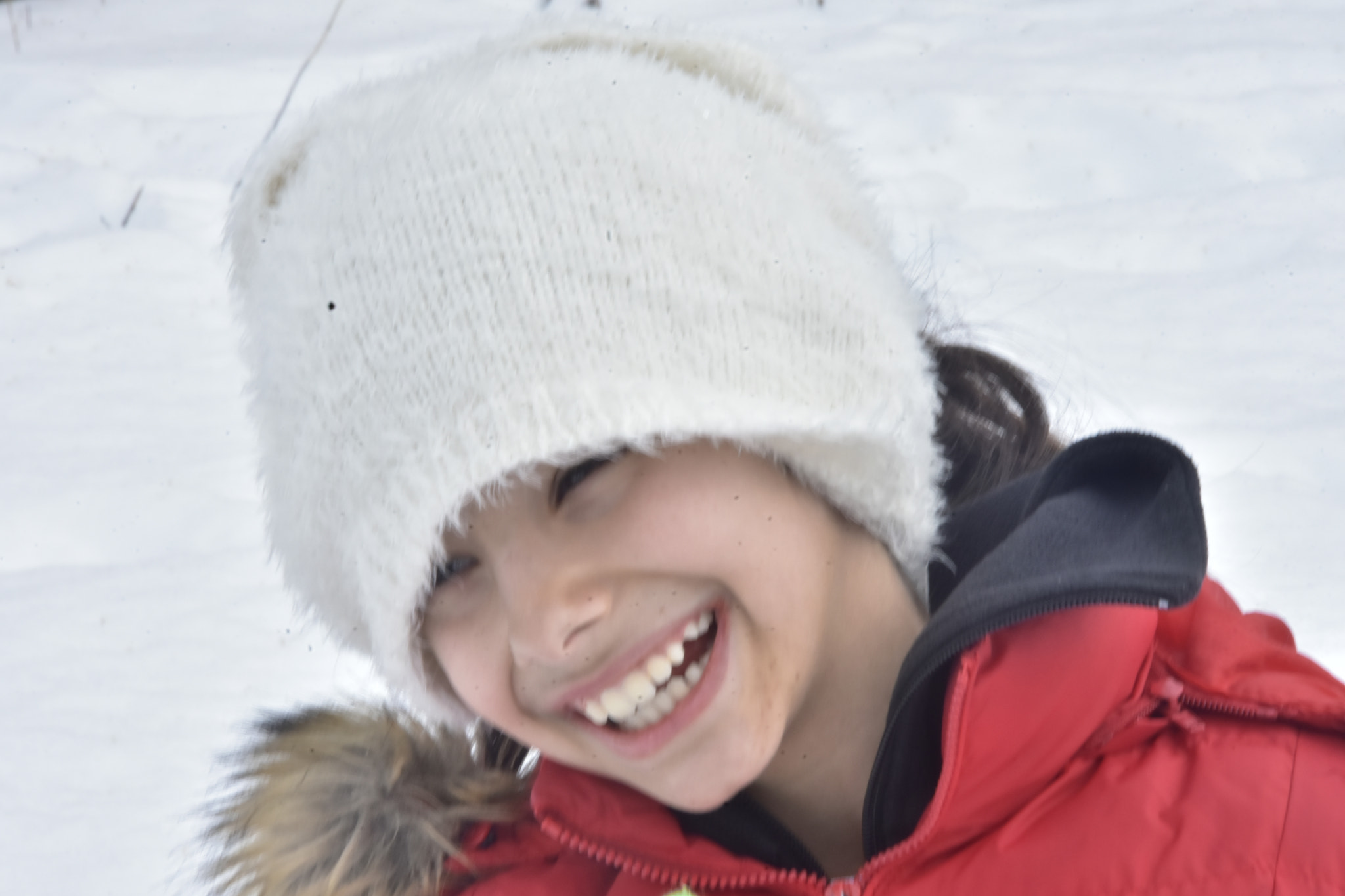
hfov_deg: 13.0
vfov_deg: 8.7
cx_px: 672
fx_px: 5883
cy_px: 448
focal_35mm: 158
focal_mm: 105
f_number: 32
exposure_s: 1/30
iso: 400
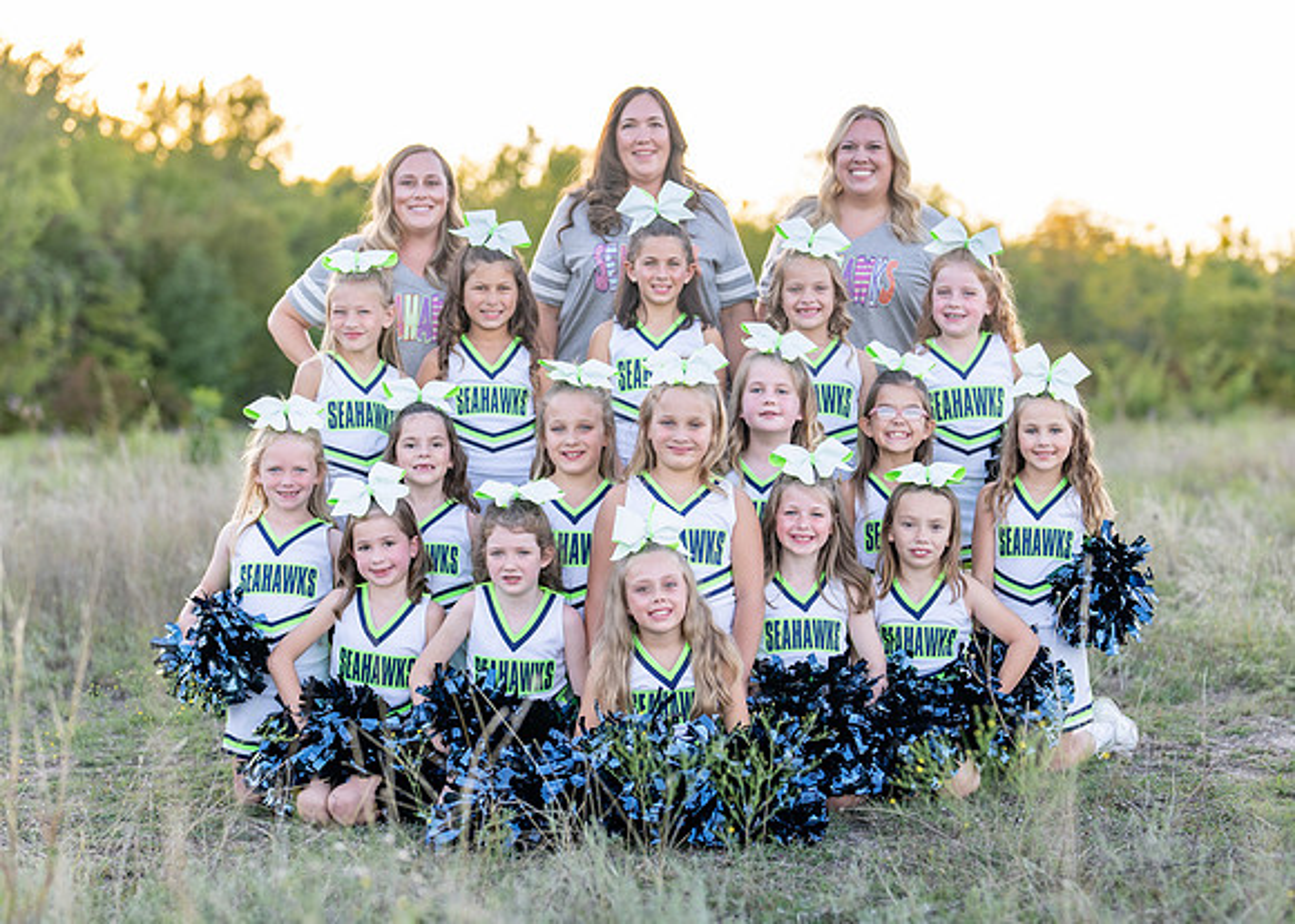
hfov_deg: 28.1
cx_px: 698
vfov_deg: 20.2
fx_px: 2591
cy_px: 538
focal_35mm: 70
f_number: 1.6
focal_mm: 50
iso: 100
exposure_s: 1/400
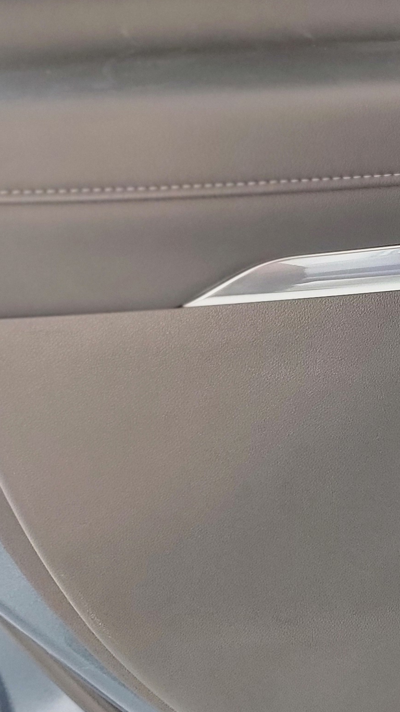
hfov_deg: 16.1
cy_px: 150
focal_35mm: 68
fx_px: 1282
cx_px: 613
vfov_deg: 30.3
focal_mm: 6.7
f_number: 1.8
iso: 250
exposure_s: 1/60
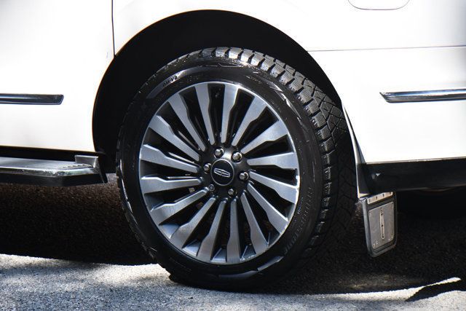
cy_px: 156
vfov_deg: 8.3
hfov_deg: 12.4
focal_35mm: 165
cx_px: 233
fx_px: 2136
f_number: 8
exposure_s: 1/250
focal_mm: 110
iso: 140
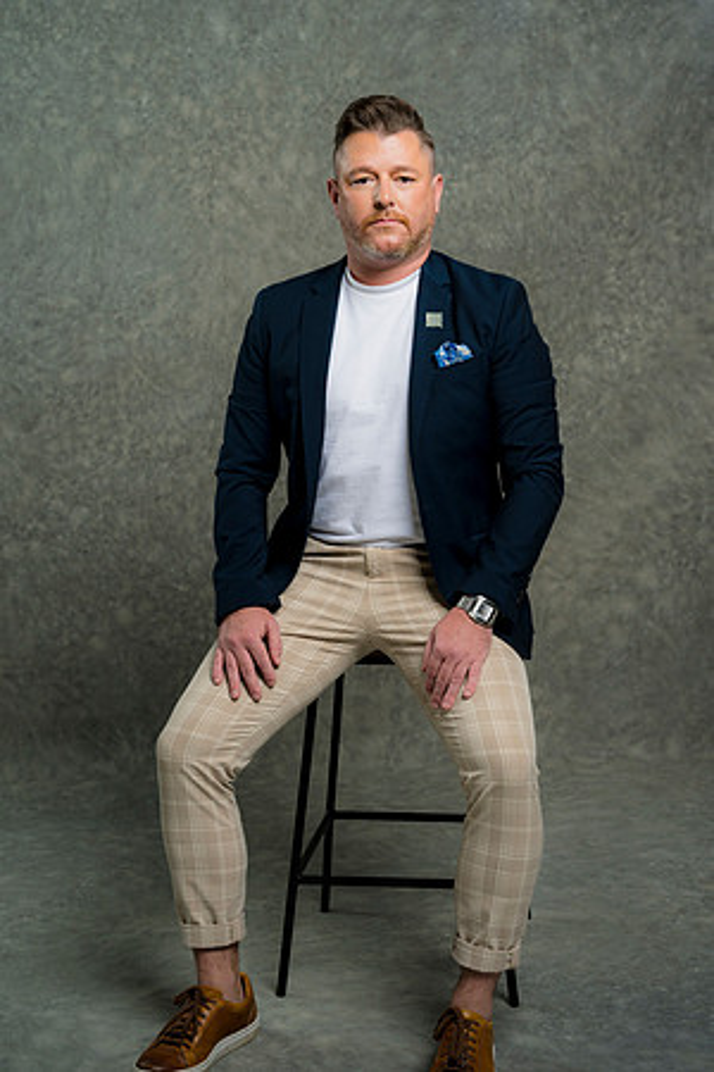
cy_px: 536
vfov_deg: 36.2
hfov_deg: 24.6
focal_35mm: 55
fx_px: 1636
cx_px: 357
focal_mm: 55
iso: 125
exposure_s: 1/160
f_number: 4
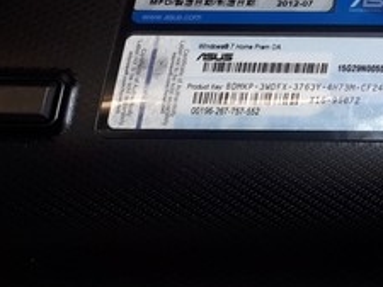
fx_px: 1417
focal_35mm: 128
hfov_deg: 13.0
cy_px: -97
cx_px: 809
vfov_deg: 11.3
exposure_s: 1/100
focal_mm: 3.6
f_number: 1.9
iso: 64
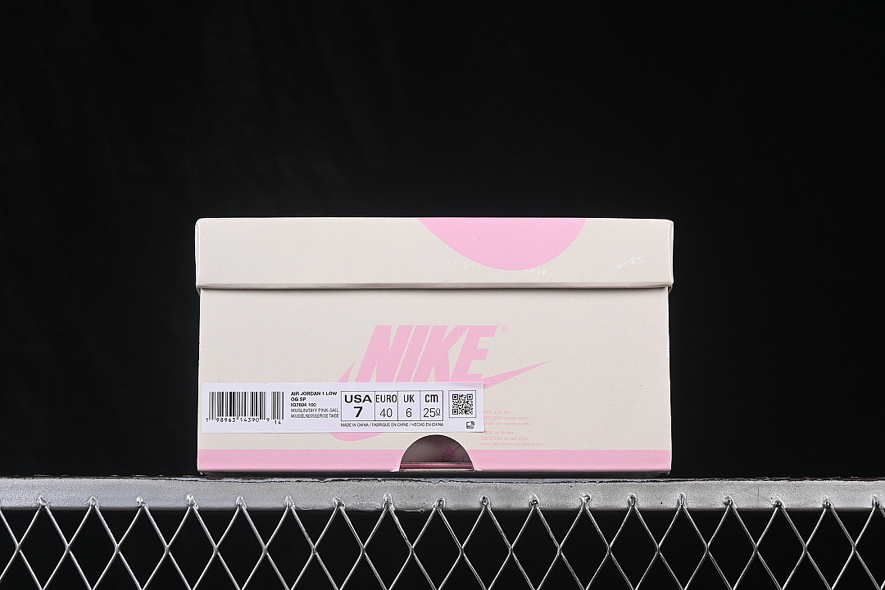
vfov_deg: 18.2
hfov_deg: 27.0
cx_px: 442
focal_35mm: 75
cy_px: 295
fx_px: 1844
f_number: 8
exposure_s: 1/80
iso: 160
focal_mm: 50
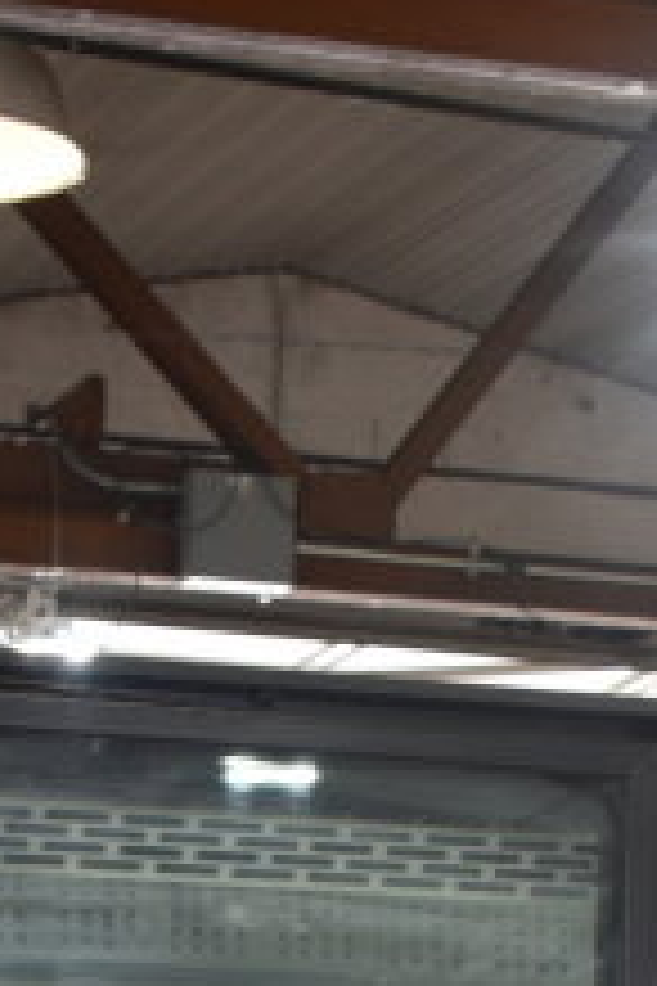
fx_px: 4462
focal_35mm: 163
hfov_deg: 8.4
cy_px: 1794
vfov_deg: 11.6
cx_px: 104
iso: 220
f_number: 4
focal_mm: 26
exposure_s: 1/40
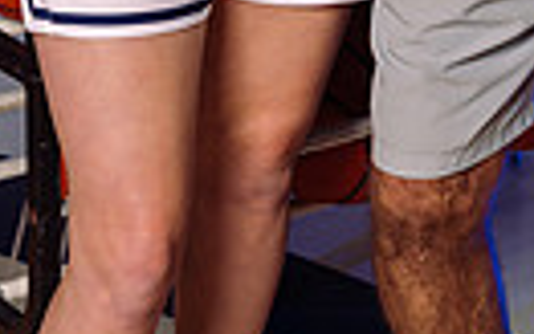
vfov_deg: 6.4
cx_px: 493
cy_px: -513
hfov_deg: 10.8
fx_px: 2810
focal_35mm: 193
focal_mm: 55
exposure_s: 1/250
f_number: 5.6
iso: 100
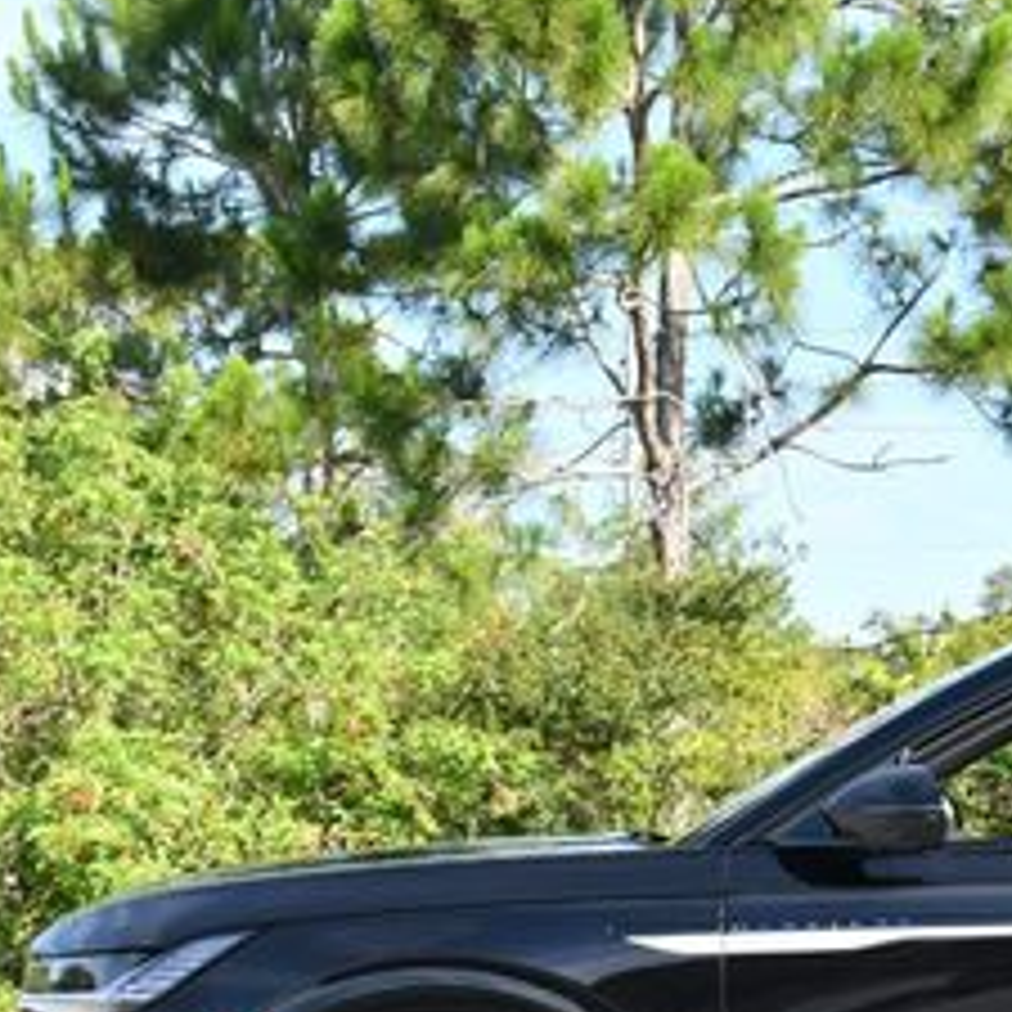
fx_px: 3837
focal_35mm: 116
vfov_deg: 15.0
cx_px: 1210
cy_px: 747
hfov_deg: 14.5
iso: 200
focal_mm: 24
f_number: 7.1
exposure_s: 1/250
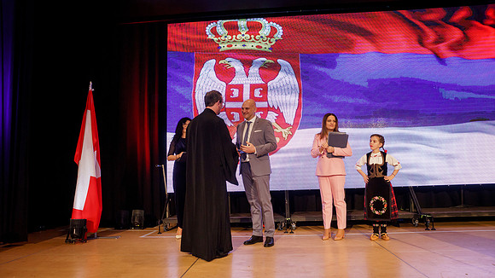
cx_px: 248
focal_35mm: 25
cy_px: 143
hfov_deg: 73.8
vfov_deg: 45.7
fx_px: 330
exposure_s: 1/250
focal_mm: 24
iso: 2500
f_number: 4
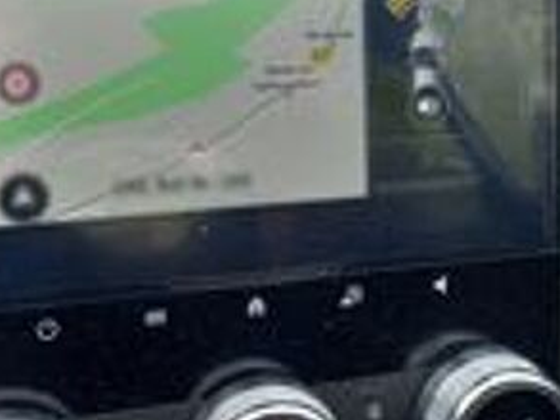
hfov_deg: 45.1
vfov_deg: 34.3
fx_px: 664
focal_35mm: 41
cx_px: 189
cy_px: 97
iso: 50
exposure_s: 1/60
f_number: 2
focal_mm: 4.6
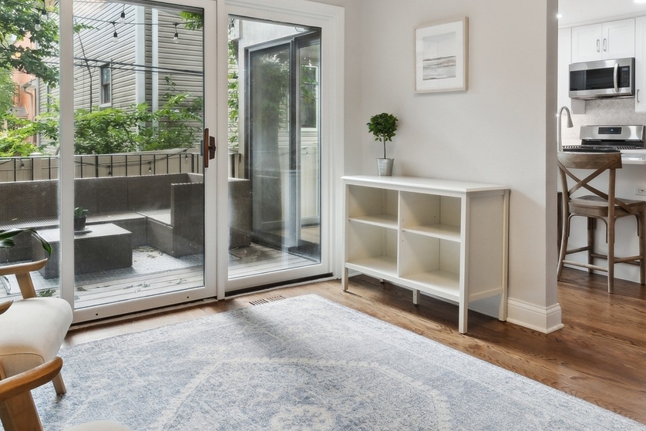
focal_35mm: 29
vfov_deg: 43.6
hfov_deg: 63.2
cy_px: 111
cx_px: 378
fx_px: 520
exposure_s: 1/25
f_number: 10
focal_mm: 10
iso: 200
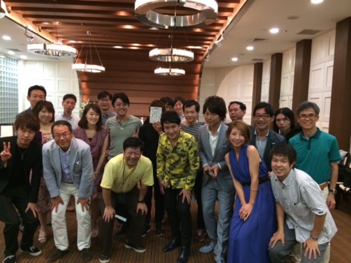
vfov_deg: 46.8
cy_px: 132
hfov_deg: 60.0
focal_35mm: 30
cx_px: 176
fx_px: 304
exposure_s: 1/20
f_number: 2.2
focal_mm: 4.12
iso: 320
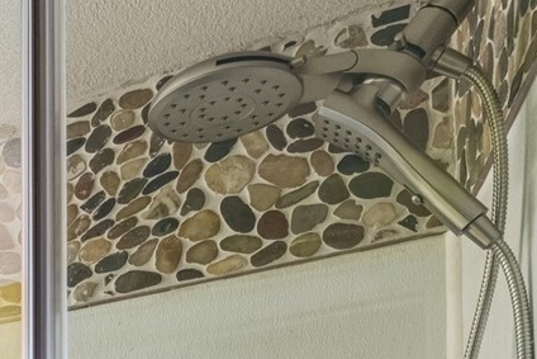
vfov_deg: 17.8
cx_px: -217
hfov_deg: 27.5
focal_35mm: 56
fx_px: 836
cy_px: 697
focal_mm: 14
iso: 500
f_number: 8
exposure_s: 1/10
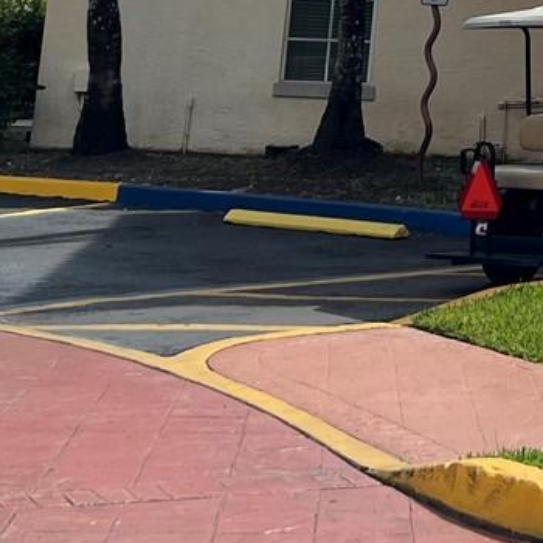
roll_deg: -1.8
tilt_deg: +11.1
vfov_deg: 15.2
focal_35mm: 105
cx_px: 842
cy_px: -306
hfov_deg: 15.2
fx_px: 1863
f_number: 1.5
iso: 50
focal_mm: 5.7
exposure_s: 1/6993
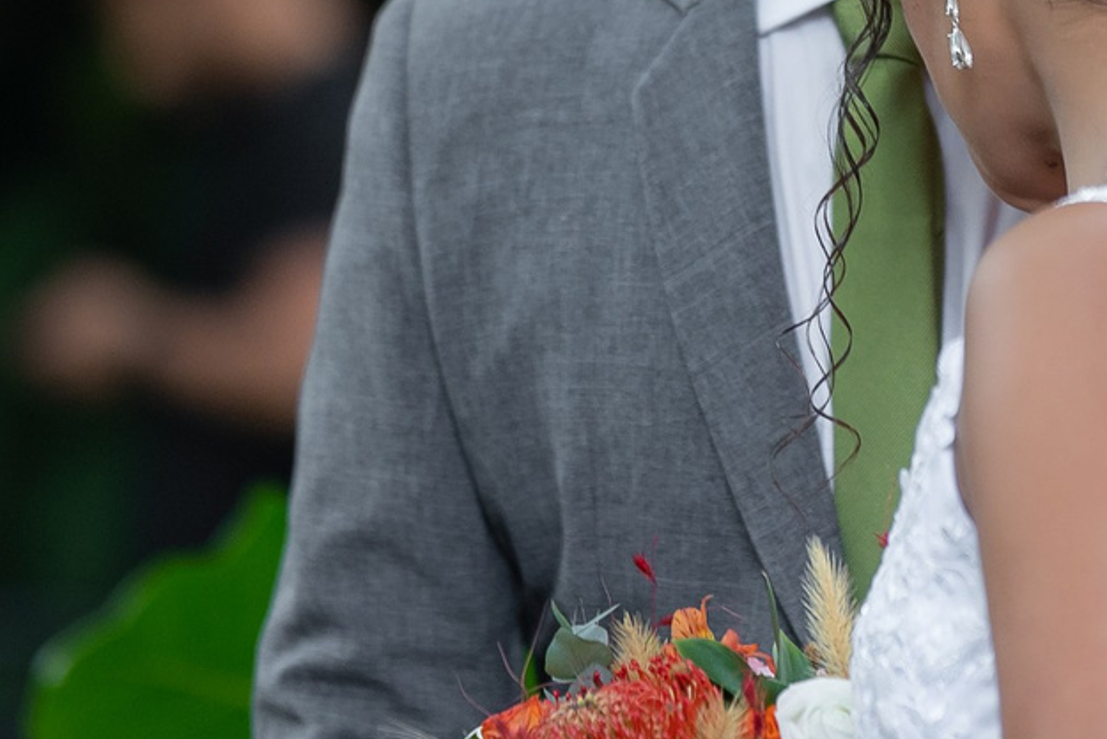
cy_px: -43
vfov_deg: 3.9
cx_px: 990
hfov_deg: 5.9
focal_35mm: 348
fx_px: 10703
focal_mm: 85
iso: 400
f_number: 1.4
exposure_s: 1/500
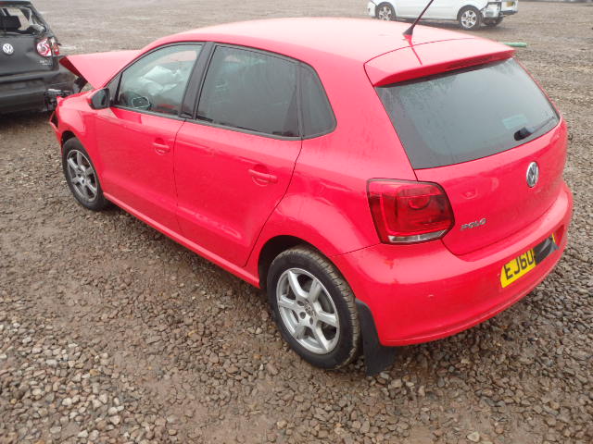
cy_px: 222
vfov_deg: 44.2
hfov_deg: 56.8
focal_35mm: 32
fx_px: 548
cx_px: 296
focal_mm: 5.7
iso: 160
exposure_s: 1/60
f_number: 4.2
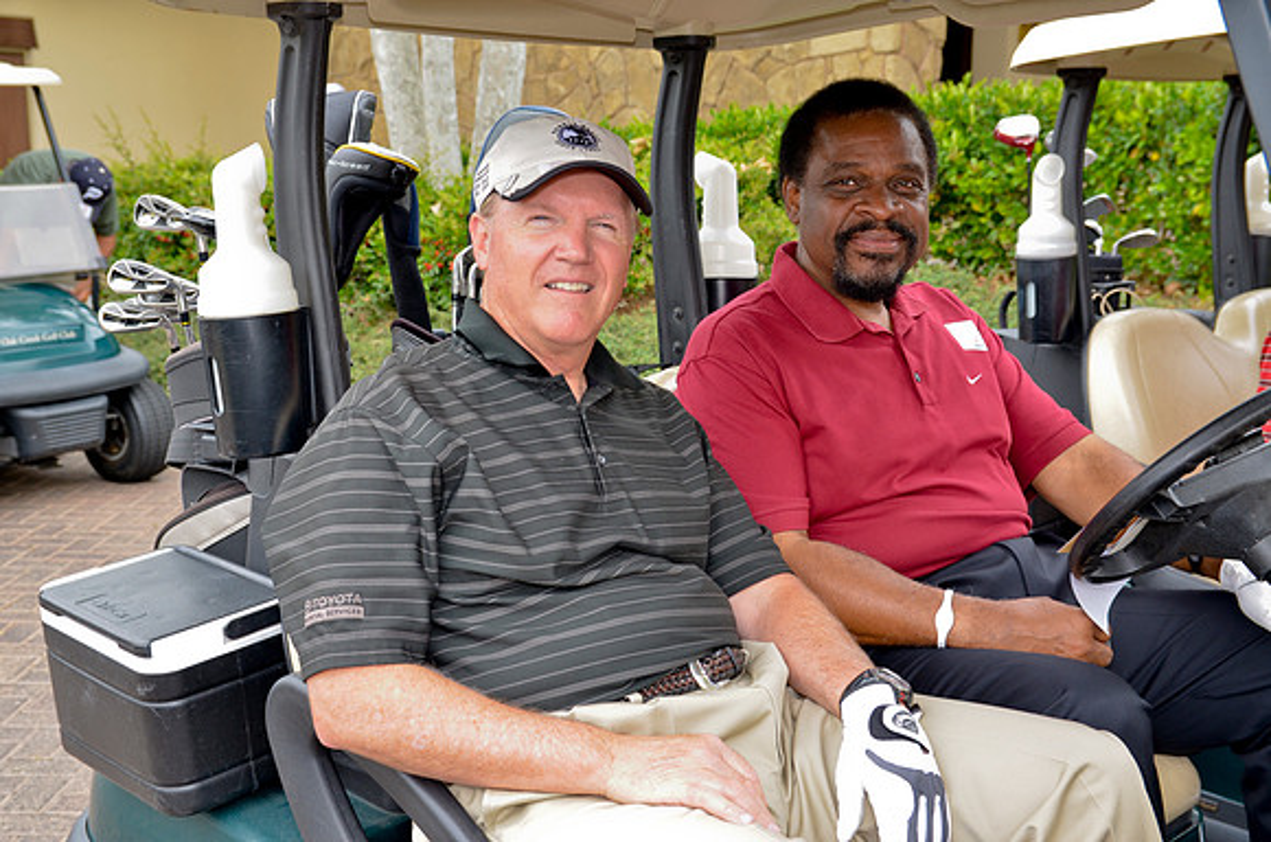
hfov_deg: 45.0
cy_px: 421
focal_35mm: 44
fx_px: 1532
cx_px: 636
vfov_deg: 30.7
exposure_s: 1/200
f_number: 4.5
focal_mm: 29
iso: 200
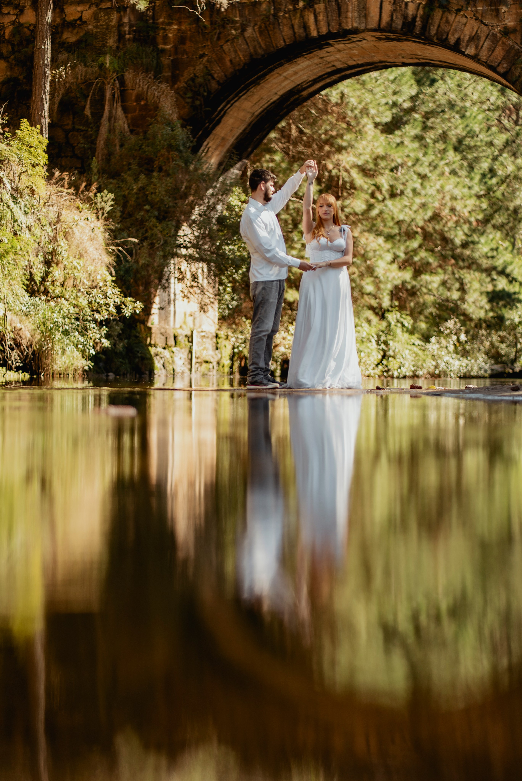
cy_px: 390
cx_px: 261
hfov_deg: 16.1
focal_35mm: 85
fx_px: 1846
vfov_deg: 23.9
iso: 100
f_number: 1.8
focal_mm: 85
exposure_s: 1/500
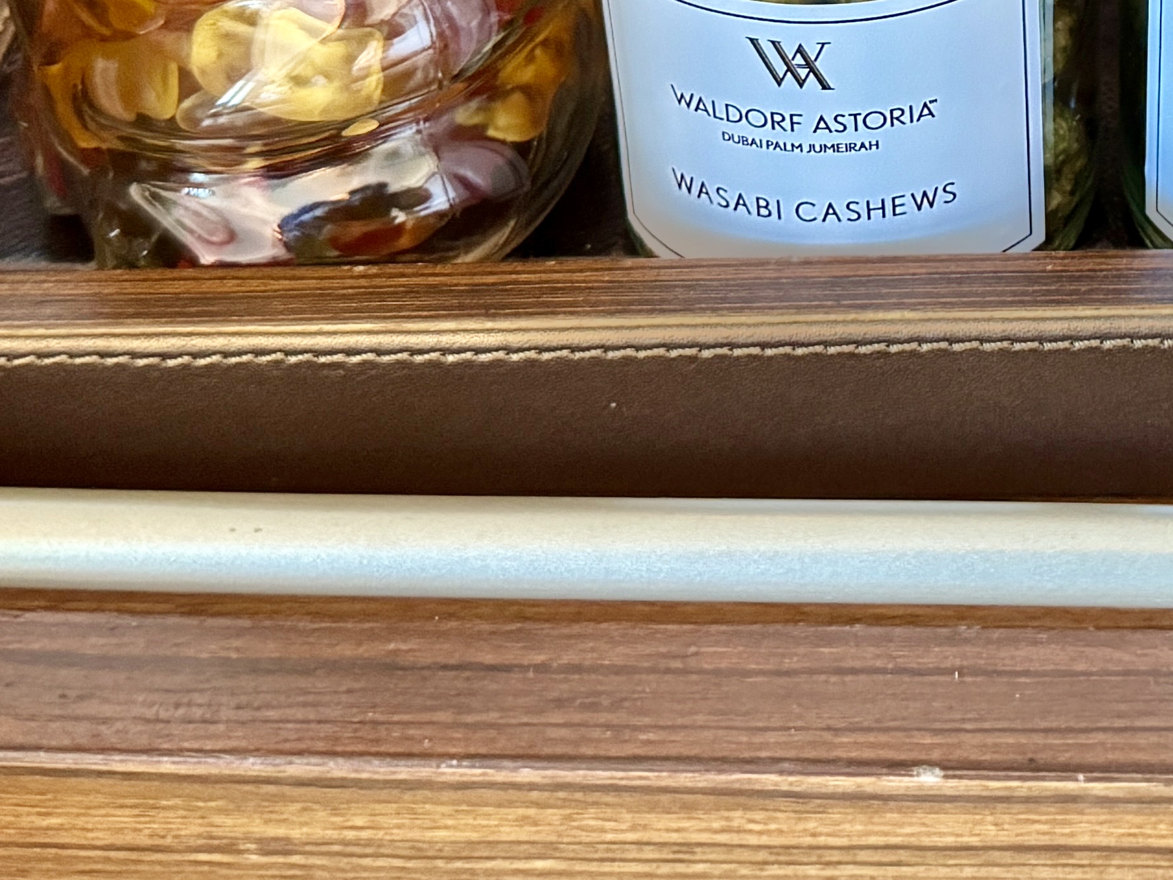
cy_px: -325
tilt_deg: -32.2
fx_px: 2575
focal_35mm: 76
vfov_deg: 17.9
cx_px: 1070
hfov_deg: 24.9
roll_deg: -0.6
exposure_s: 1/50
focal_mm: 6.86
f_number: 1.78
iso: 800
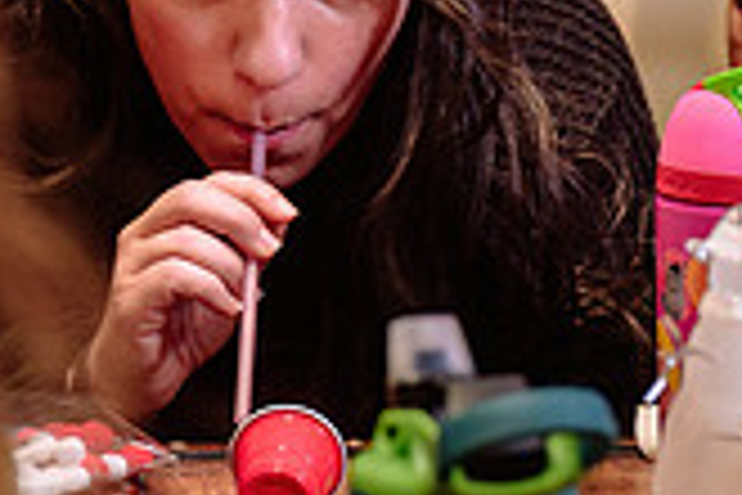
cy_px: 288
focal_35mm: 199
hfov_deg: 10.3
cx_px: 169
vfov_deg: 6.9
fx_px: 4101
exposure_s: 1/50
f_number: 4
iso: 500
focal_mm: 48
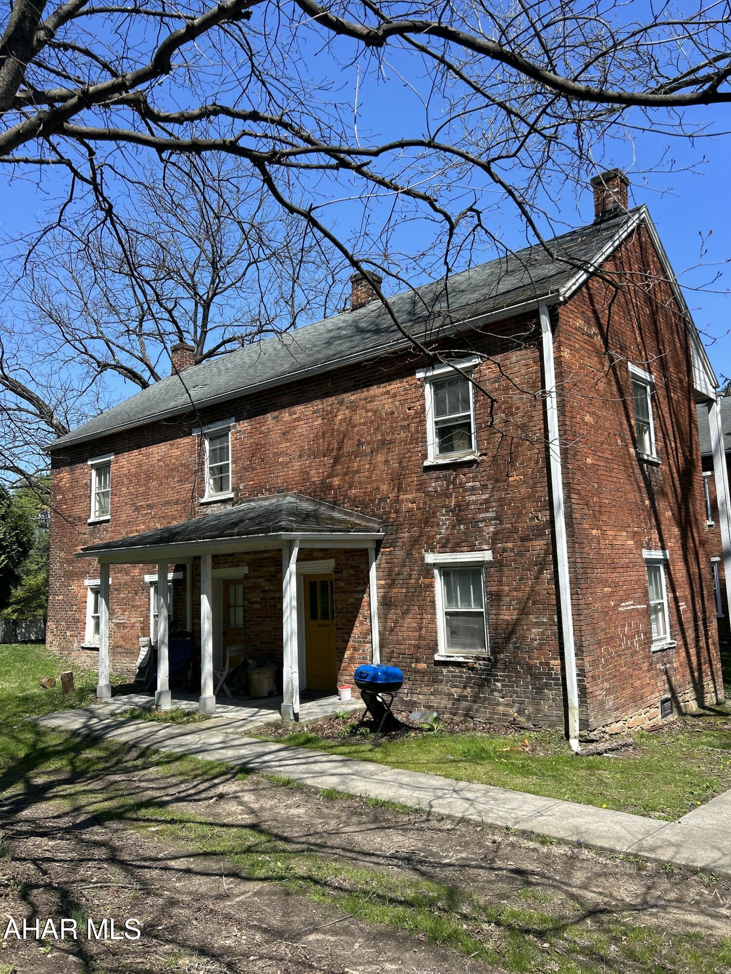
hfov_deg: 53.1
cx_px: 366
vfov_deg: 67.3
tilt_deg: +7.2
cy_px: 487
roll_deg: +2.2
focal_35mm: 26
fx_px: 732
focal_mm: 5.7
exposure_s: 1/2457
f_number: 1.5
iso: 50
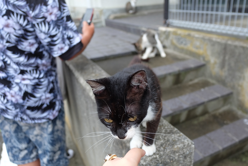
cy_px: 83
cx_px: 124
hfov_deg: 67.4
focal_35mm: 27
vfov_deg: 47.9
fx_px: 186
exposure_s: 1/280
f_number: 4
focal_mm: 18
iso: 800
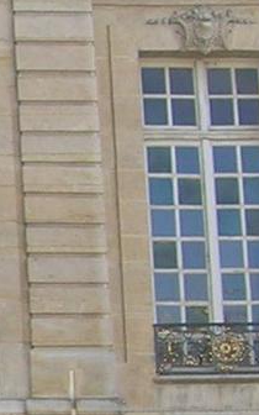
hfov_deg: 5.9
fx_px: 2327
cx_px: -497
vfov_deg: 10.1
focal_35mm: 206
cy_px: 469
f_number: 4.9
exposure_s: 1/107
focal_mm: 5.7
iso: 50
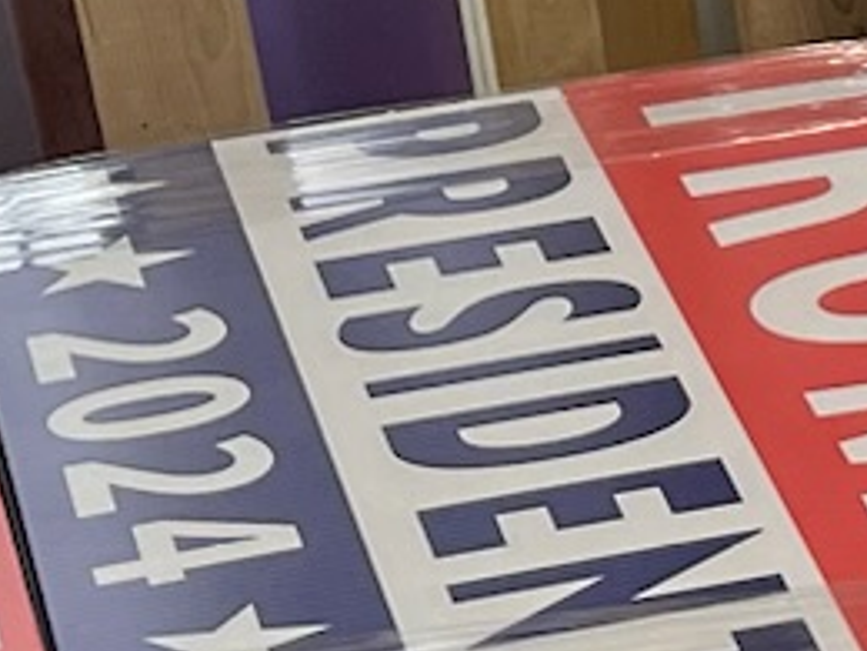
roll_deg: -0.3
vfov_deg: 7.2
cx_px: 1897
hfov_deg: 9.2
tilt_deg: -35.6
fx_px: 4934
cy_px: 1372
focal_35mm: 197
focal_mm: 5.1
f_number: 1.6
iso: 125
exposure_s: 1/73
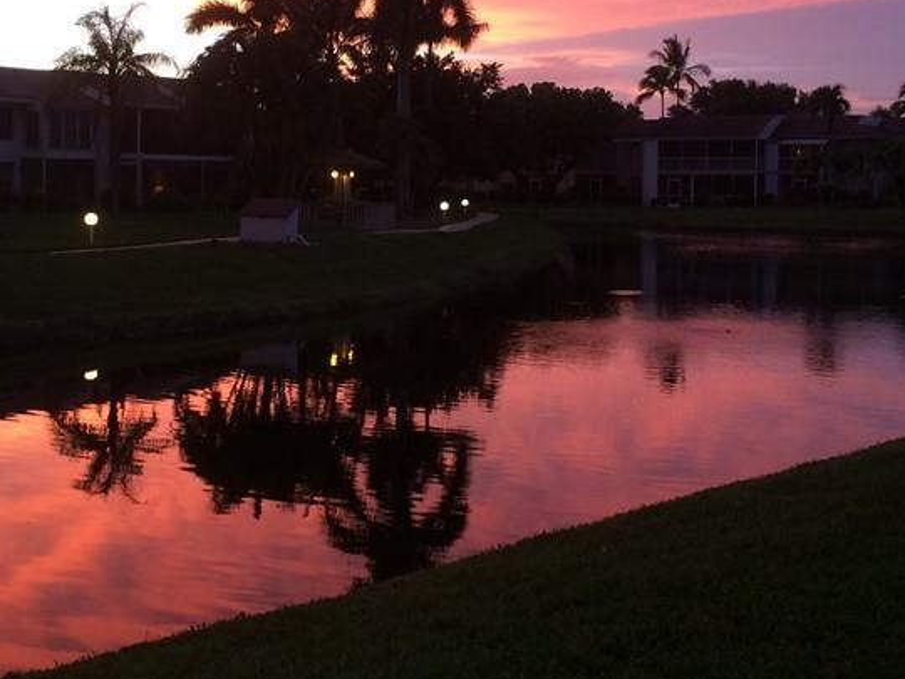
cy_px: 233
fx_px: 1438
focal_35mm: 55
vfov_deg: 26.4
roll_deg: -1.1
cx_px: 389
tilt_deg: -2.9
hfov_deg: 34.9
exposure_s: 1/30
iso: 64
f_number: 2.2
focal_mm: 4.15
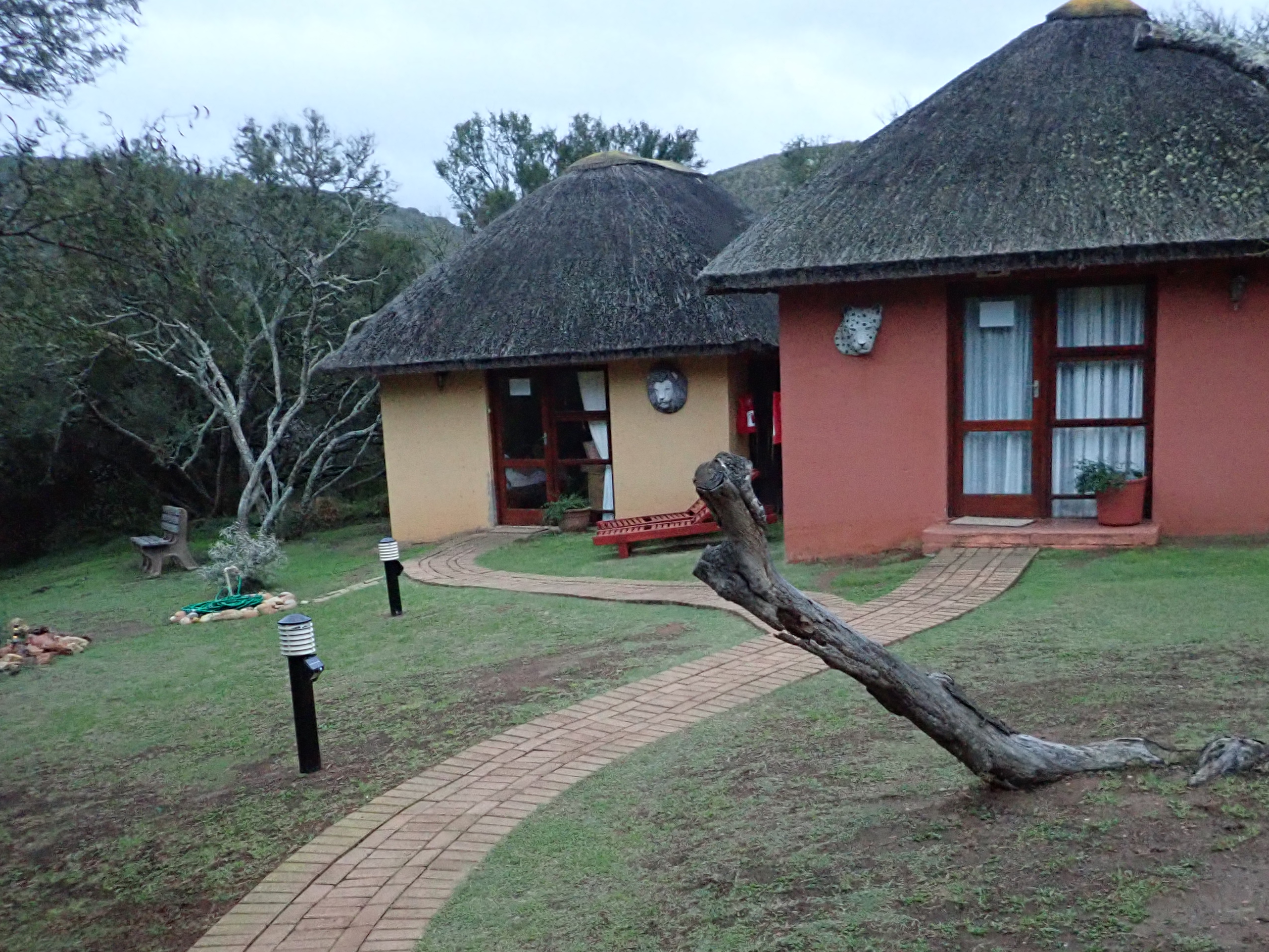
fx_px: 1430
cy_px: 648
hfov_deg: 47.8
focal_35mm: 39
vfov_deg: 36.4
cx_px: 714
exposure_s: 1/25
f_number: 2
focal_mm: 4.5
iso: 800
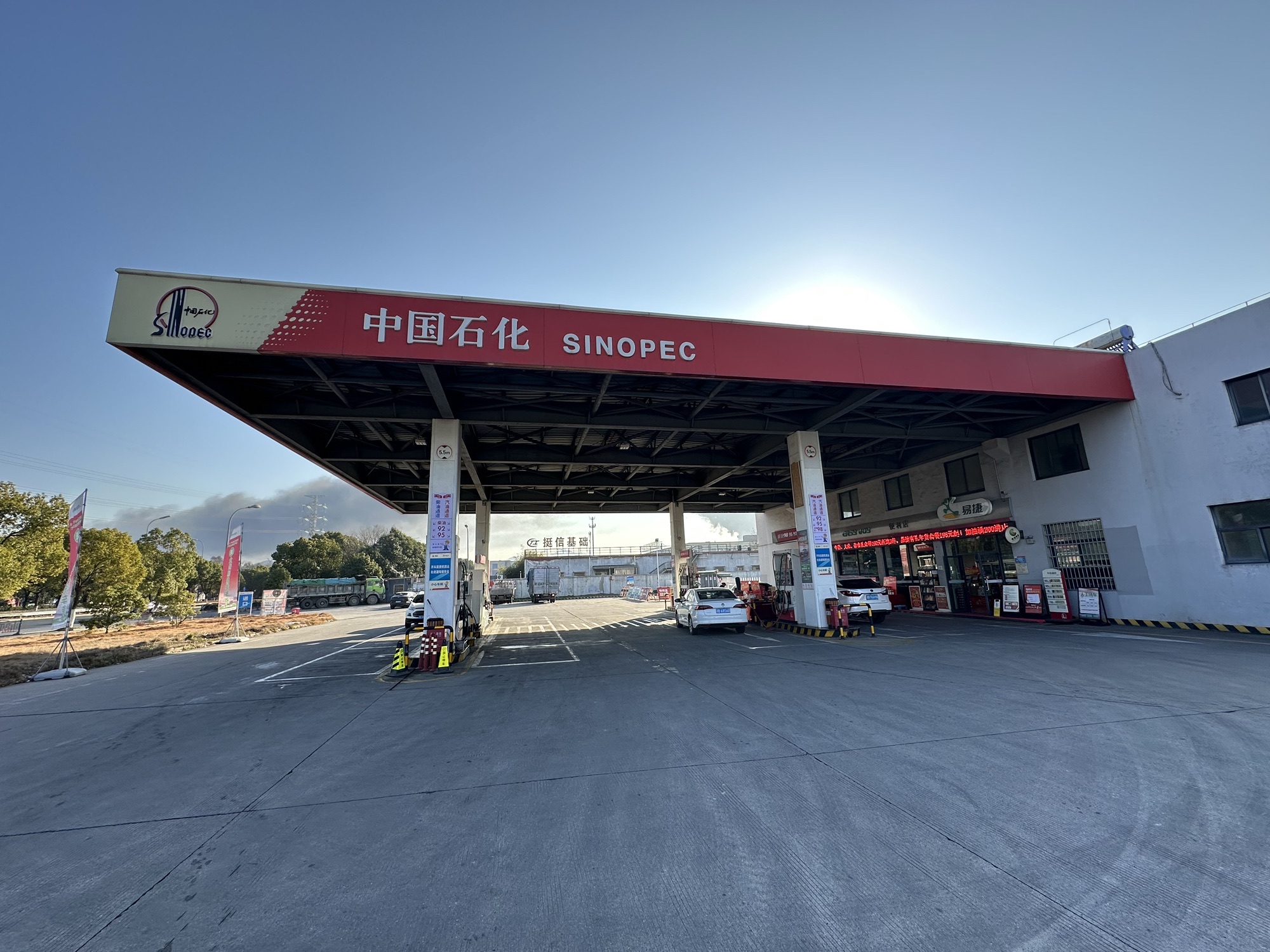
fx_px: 514
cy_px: 476
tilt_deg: +11.4
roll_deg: +3.1
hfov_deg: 102.1
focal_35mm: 14
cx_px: 635
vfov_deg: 85.7
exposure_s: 1/651
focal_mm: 2.22
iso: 40
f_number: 2.2
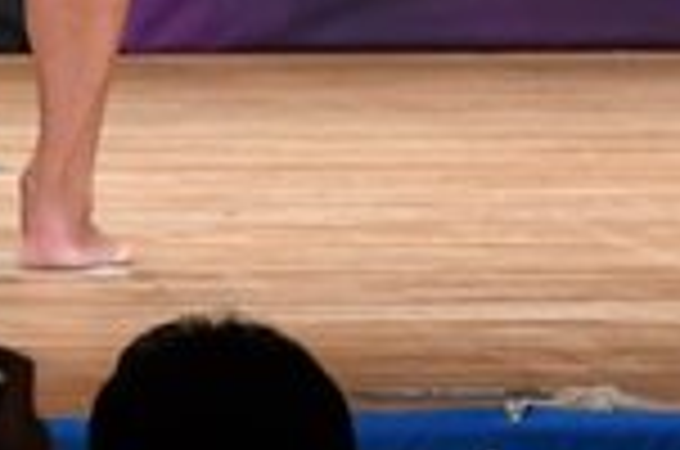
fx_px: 23241
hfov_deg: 1.7
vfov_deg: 1.1
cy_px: -536
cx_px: -56
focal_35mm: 1233
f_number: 5.6
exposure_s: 1/400
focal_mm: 160
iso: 2500
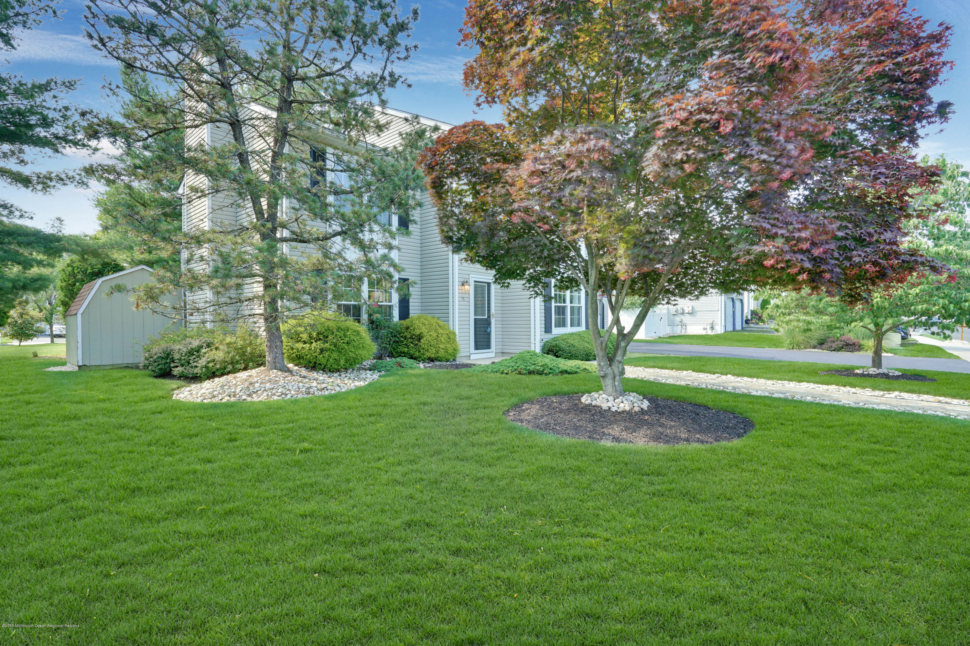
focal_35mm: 16
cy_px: 323
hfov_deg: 96.7
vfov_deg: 73.7
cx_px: 485
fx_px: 431
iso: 200
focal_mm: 16
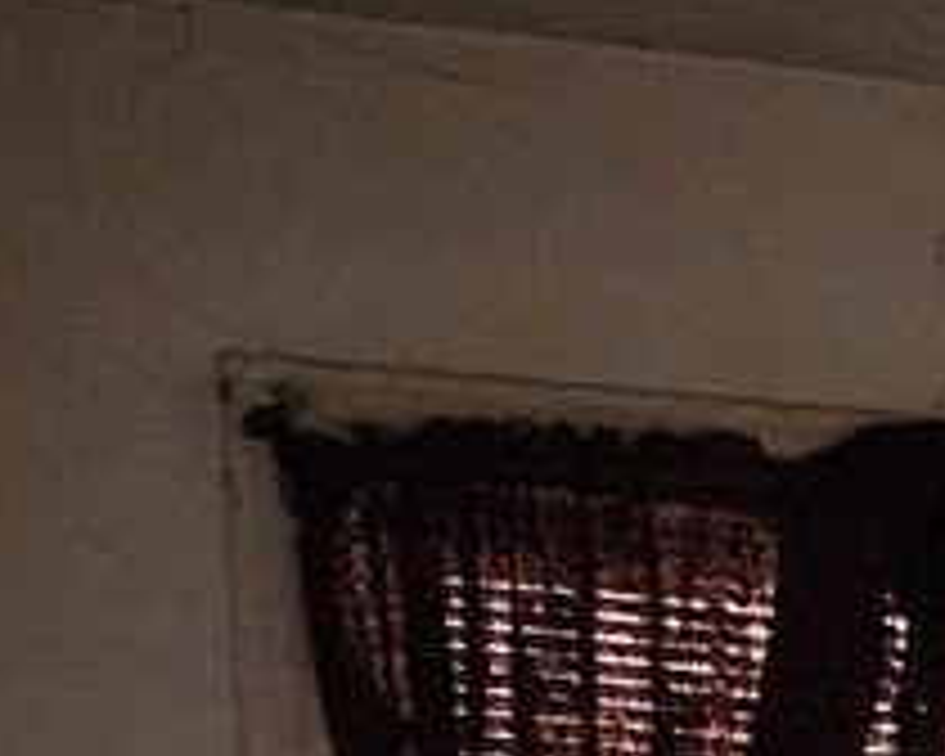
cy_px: 1544
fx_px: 4307
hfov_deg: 10.2
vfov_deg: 9.4
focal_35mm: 154
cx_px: 2547
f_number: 1.8
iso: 640
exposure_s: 1/120
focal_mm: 6.4
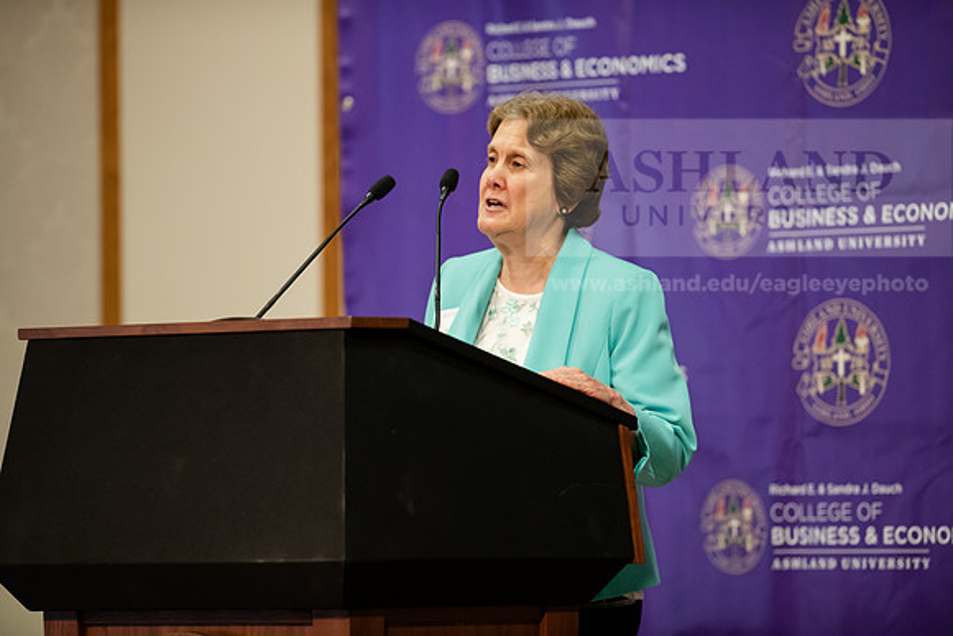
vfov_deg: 4.6
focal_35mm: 300
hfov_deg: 6.9
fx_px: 7943
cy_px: 318
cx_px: 476
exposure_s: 1/200
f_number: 2.8
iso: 2000
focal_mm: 300
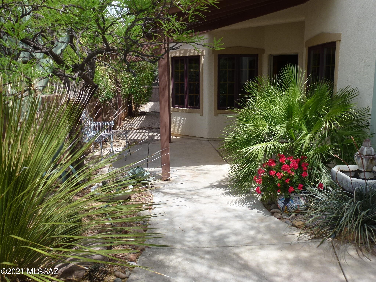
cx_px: 188
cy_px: 141
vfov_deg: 46.8
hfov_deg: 60.0
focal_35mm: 30
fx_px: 326
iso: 100
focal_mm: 5.4
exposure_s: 1/640
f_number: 3.5
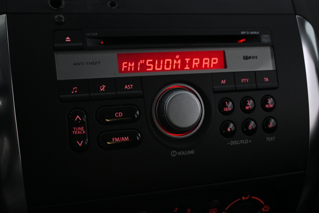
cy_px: 106
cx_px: 160
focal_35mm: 41
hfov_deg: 47.2
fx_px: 365
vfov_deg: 32.4
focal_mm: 27.5
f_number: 4.5
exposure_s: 1/40
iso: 1400
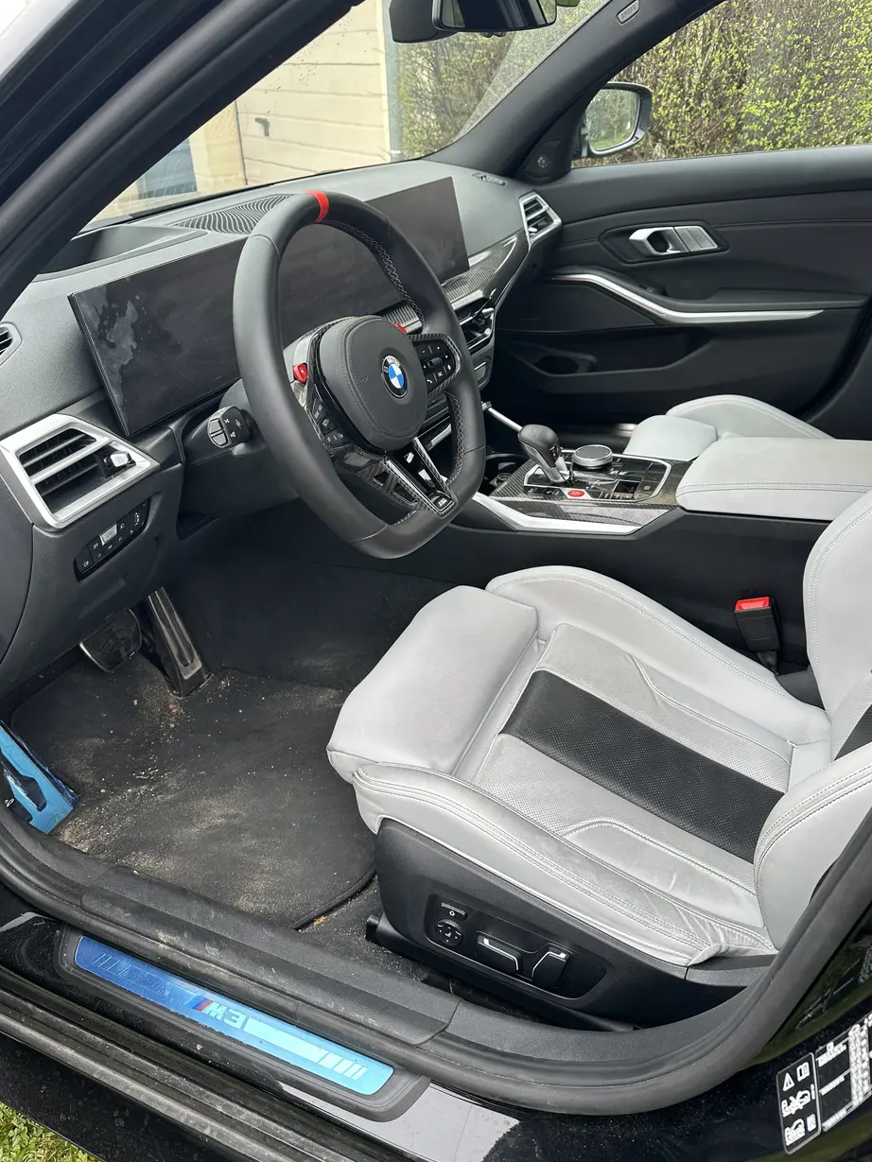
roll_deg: +1.7
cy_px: 569
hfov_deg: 54.9
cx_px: 436
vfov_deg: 69.4
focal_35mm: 25
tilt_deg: -33.3
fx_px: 840
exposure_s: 1/123
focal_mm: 6.86
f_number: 1.78
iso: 50
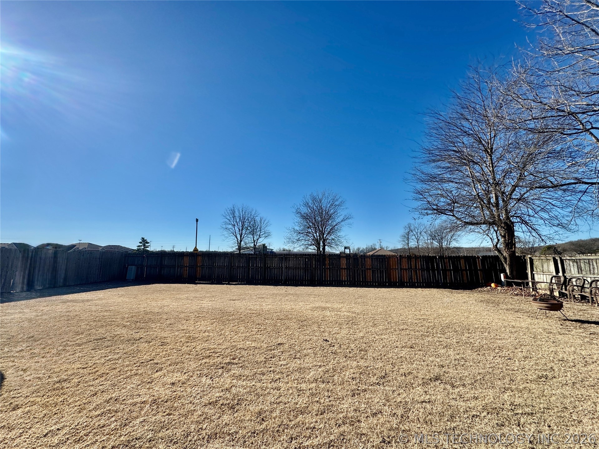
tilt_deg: +8.4
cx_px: 300
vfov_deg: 85.7
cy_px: 224
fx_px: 242
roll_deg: +0.1
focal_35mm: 14
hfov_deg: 102.1
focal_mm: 2.22
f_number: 2.2
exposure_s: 1/2494
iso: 50
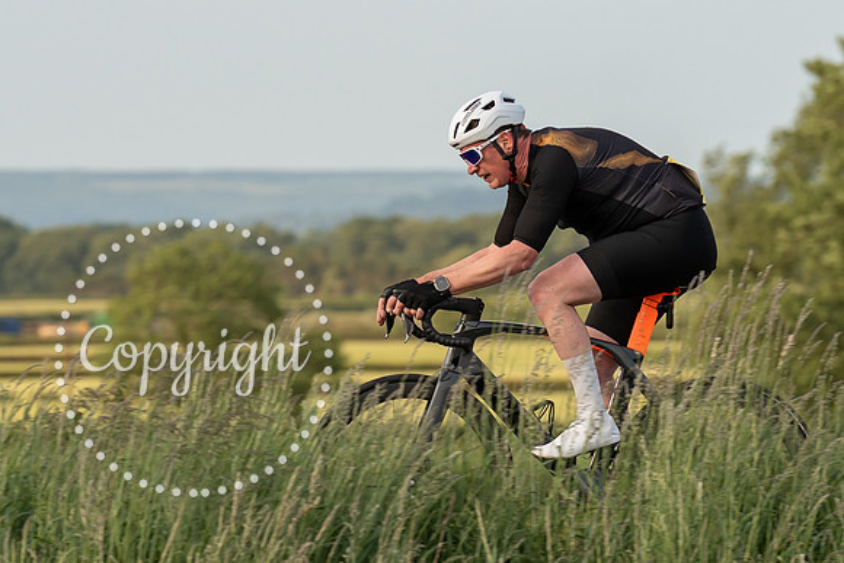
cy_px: 288
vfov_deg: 3.5
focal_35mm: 391
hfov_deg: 5.3
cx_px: 328
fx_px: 9172
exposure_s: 1/1000
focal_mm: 144
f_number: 4
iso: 250
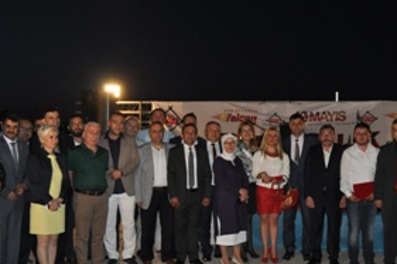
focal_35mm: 43
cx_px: 226
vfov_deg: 31.1
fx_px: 474
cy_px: 160
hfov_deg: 45.3
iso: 800
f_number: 3.5
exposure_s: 1/60
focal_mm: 18
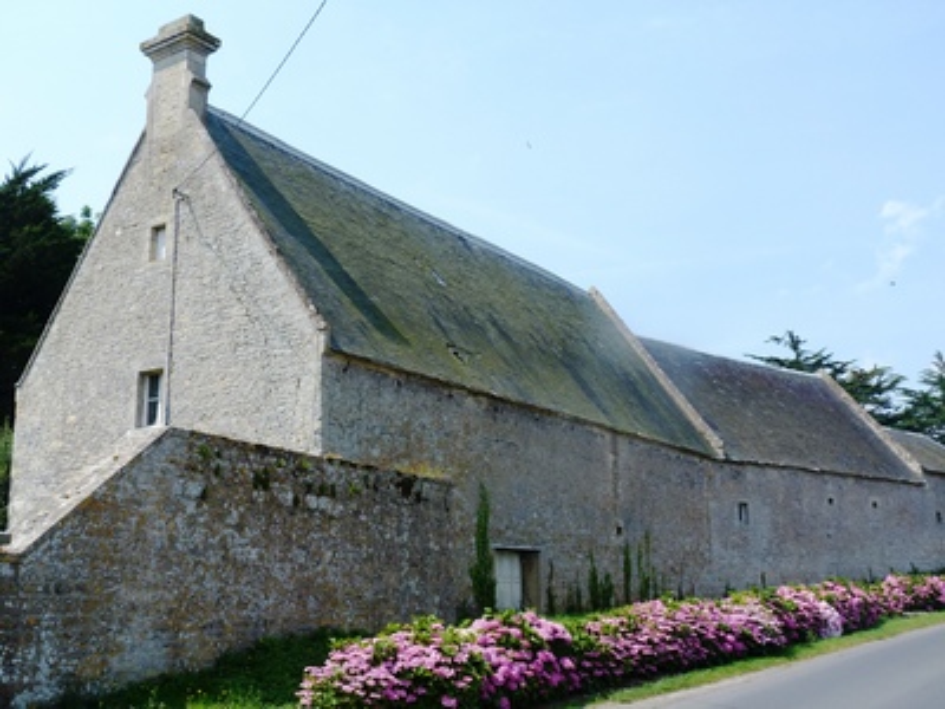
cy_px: 354
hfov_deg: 47.9
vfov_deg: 36.8
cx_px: 472
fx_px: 1065
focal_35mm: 39
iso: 80
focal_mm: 7
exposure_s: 1/250
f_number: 5
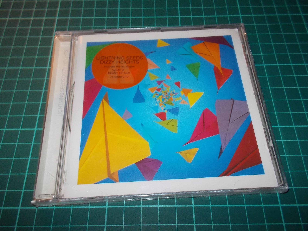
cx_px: 154
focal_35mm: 29
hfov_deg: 61.7
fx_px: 258
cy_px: 116
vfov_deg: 48.2
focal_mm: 4.1
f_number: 3.3
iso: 200
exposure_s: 1/30
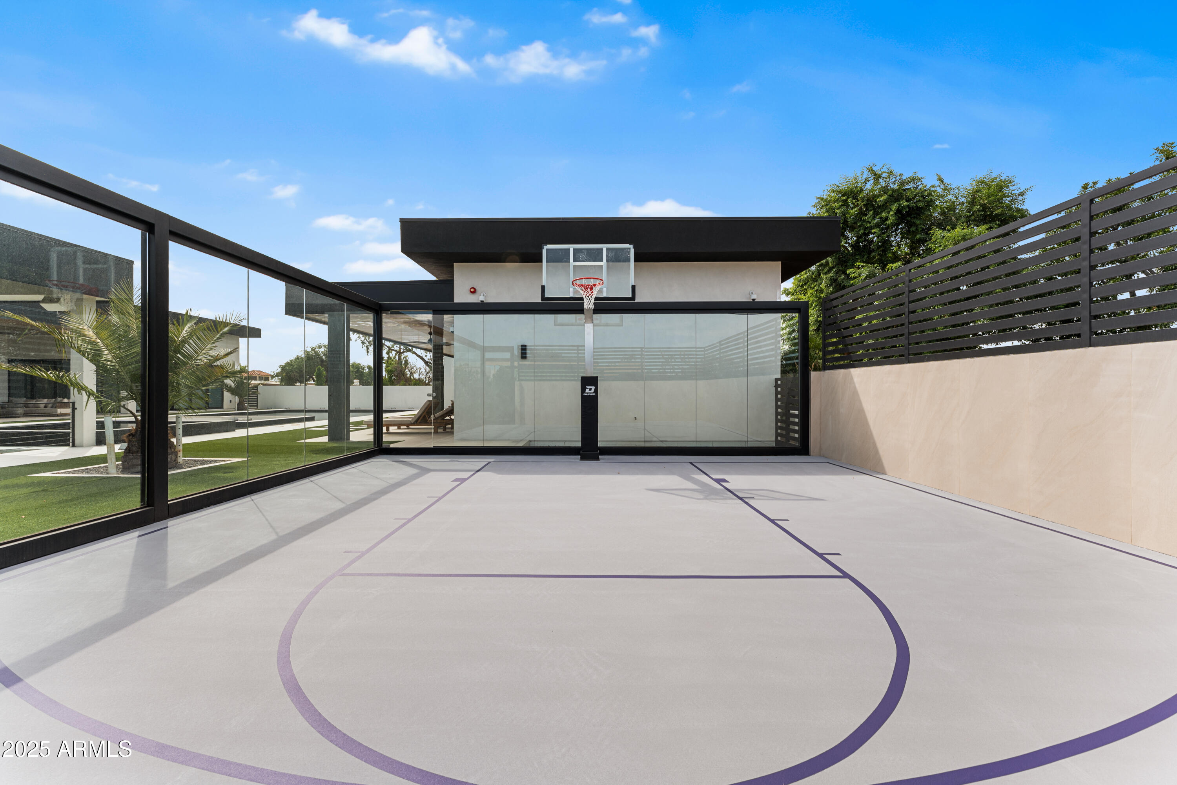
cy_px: 392
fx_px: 458
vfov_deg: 81.2
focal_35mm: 14
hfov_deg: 104.3
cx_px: 588
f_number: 8
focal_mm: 14
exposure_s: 1/125
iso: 50
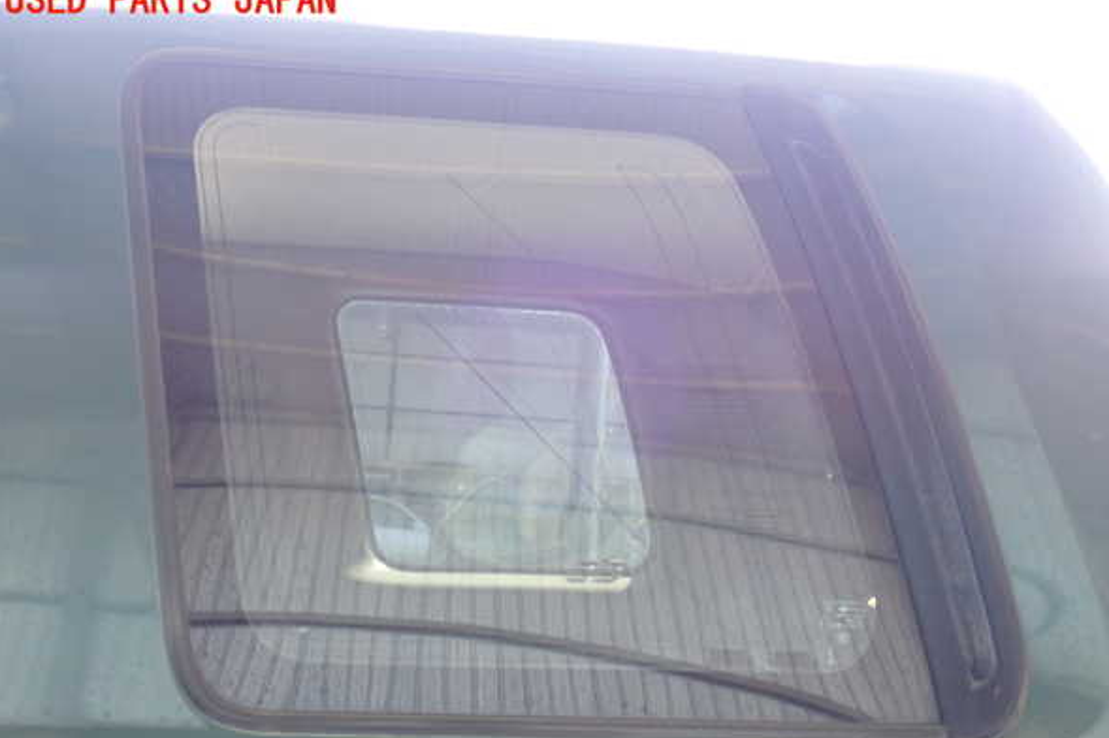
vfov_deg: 25.5
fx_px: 1632
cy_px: 401
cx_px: 559
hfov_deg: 37.5
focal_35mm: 53
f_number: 3.2
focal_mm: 9.01
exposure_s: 1/50
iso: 320
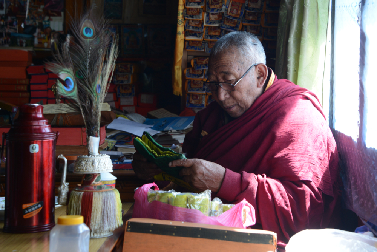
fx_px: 681
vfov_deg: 20.9
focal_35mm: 65
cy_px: 126
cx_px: 188
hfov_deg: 31.0
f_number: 6.3
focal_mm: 65
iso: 400
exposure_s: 1/50
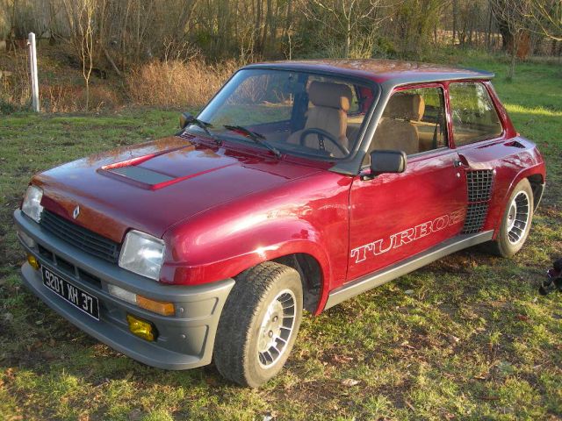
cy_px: 210
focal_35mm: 38
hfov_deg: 49.0
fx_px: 617
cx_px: 281
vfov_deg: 37.7
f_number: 2.8
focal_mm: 7.8
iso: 50
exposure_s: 1/103
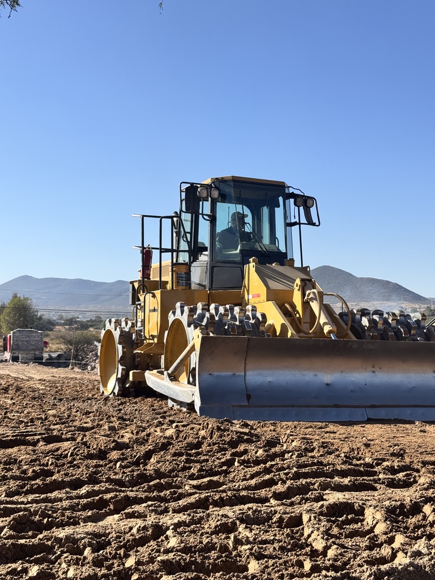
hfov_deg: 30.3
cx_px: 218
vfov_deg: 39.7
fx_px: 804
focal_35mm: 48
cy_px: 290
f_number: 1.78
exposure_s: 1/3817
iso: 64
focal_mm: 6.76
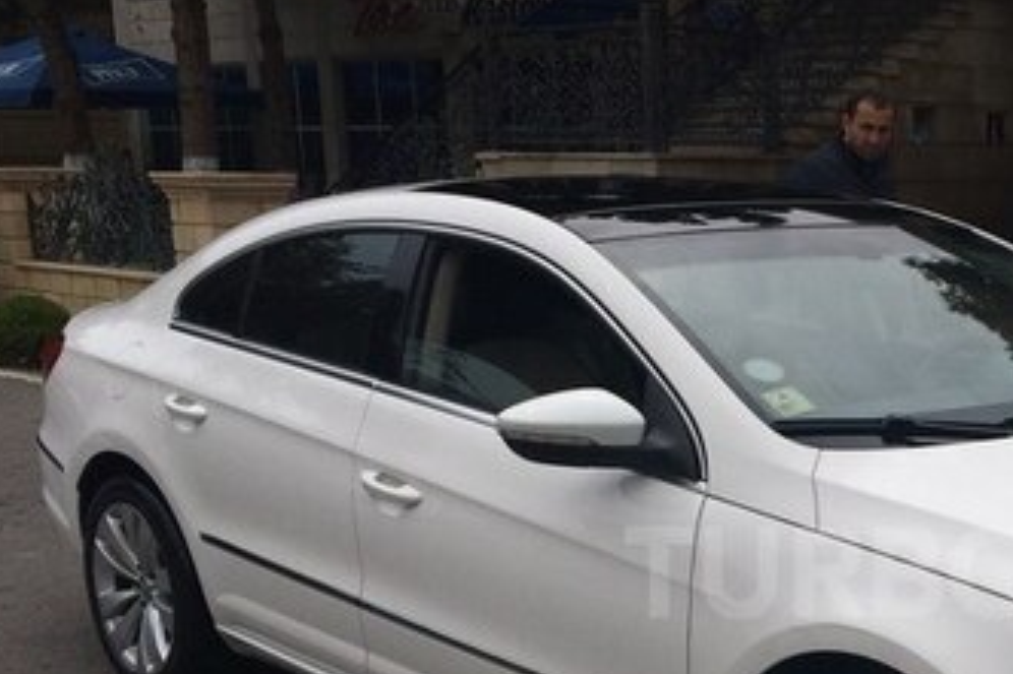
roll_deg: +1.0
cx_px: 937
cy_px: 572
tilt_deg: -14.6
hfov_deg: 31.6
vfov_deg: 22.2
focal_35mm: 60
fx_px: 1687
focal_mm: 4.15
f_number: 2.2
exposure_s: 1/1520
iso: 32
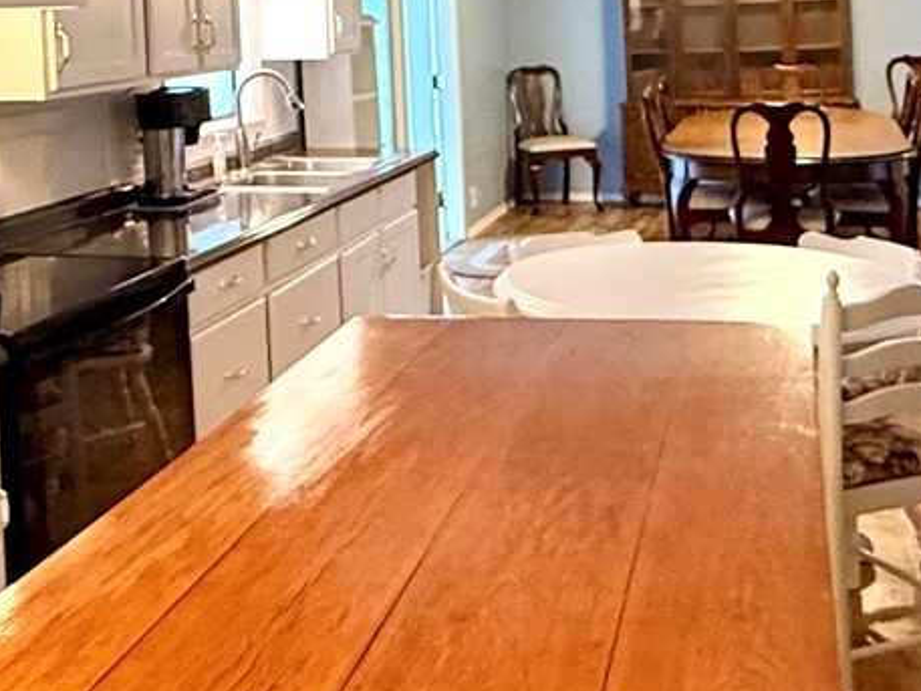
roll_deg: +2.3
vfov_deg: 28.1
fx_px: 1304
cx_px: 240
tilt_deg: +0.1
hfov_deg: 38.0
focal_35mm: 49
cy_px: 22
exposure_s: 1/60
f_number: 2.2
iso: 400
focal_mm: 2.22
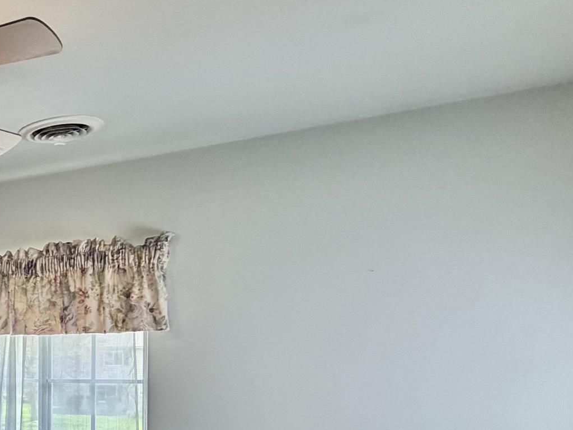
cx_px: -187
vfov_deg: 32.5
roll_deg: +0.9
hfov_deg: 32.5
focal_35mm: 42
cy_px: 391
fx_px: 695
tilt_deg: -2.7
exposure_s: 1/120
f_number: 2.2
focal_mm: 2.22
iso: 200
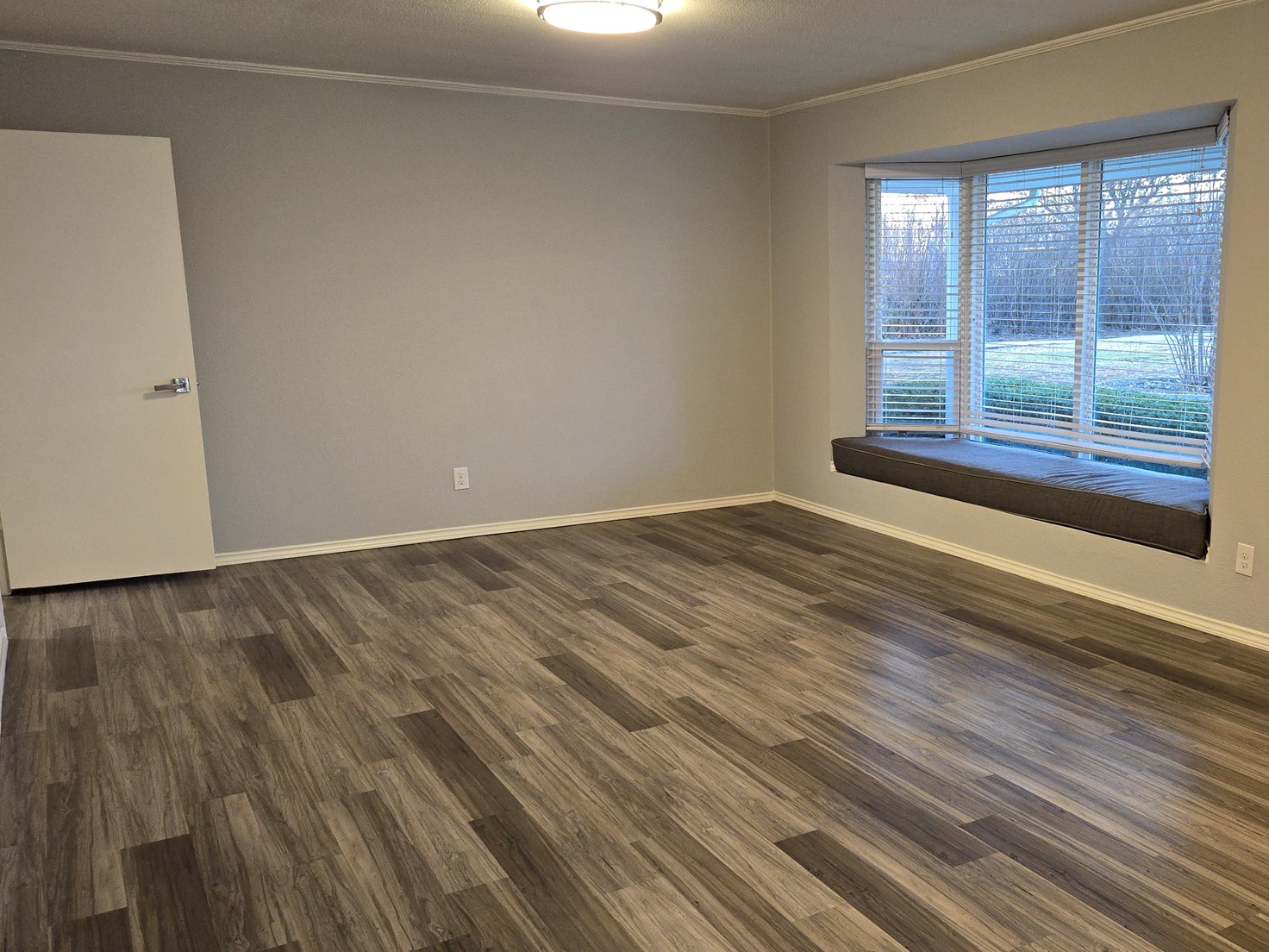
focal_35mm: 32
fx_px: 1173
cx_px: 833
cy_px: 510
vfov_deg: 44.1
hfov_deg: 55.8
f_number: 1.8
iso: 100
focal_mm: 5.4
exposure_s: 1/24
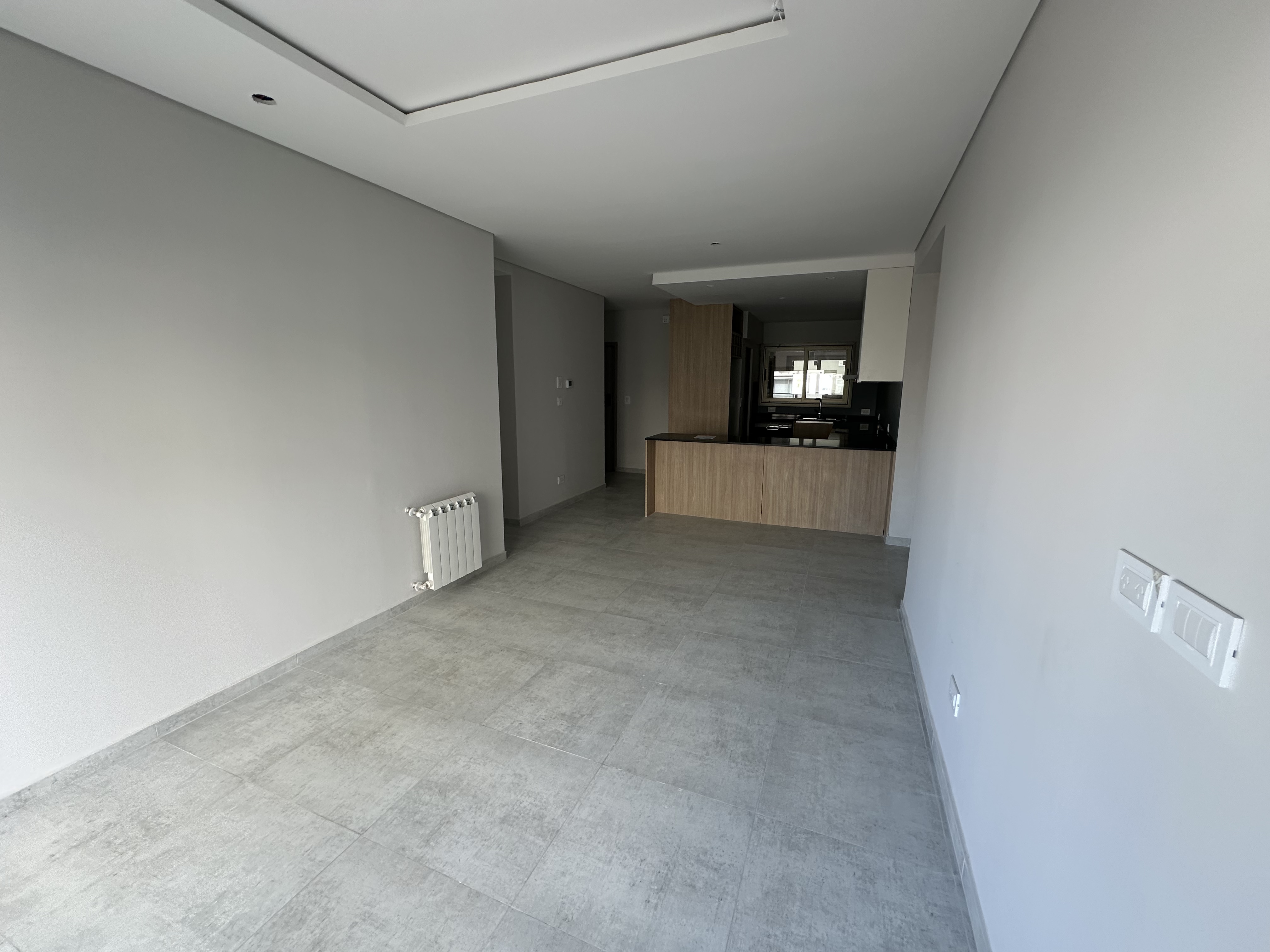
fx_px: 514
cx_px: 635
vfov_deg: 85.7
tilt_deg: -9.9
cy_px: 476
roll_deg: +0.3
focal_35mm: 14
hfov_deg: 102.1
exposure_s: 1/99
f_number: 2.2
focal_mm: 2.22
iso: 125
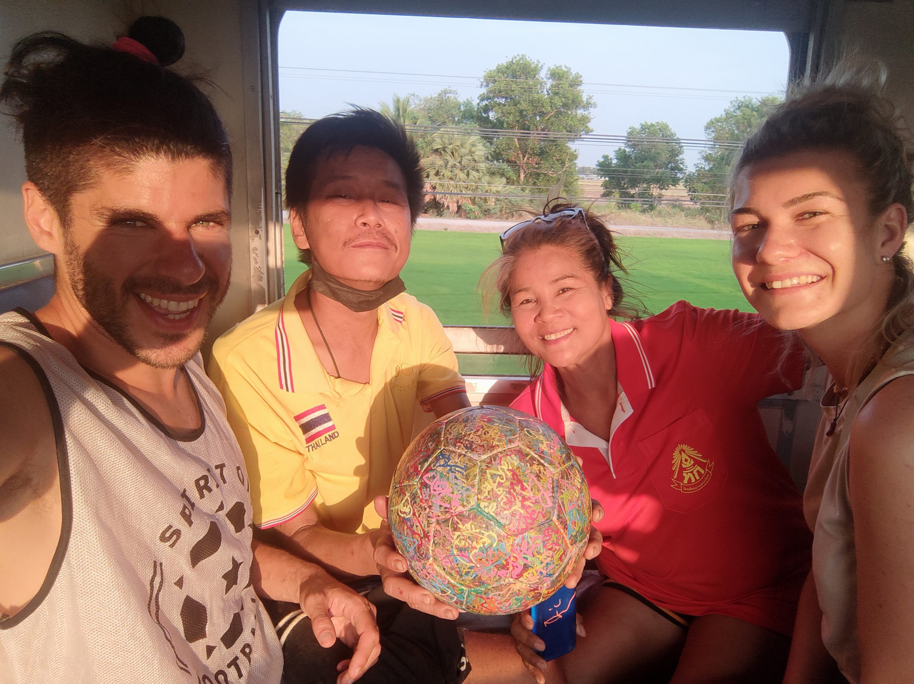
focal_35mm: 26
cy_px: 342
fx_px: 686
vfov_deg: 53.0
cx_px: 457
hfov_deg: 67.3
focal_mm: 3.14
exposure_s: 1/495
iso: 100
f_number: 2.2
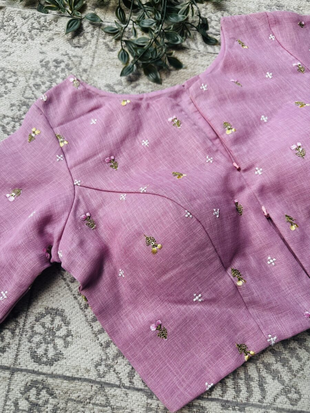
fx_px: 287
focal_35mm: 24
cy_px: 206
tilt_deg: -69.0
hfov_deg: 56.8
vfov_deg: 71.6
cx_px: 155
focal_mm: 6.86
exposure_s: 1/1157
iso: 80
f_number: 1.78
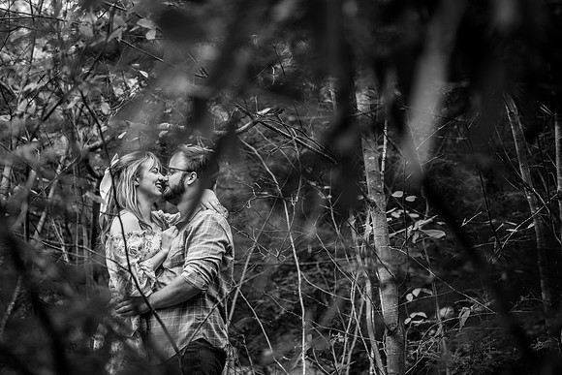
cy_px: 188
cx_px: 281
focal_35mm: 85
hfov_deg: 23.9
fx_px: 1327
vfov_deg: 16.1
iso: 1000
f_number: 2.8
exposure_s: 1/400
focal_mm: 85
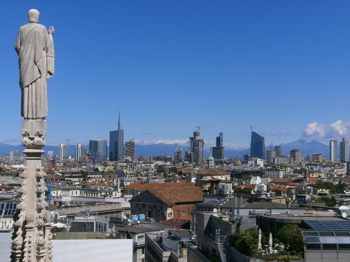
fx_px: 536
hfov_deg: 36.2
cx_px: 175
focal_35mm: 53
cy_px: 131
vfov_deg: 27.5
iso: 100
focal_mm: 9.4
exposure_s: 1/200
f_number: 14
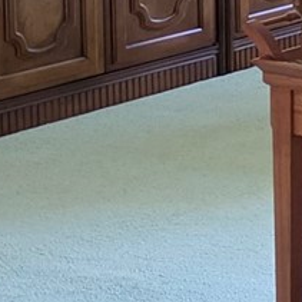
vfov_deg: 8.5
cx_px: 1171
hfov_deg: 7.0
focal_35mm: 197
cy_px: -260
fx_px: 1944
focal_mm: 5.4
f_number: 1.8
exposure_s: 1/120
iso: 320
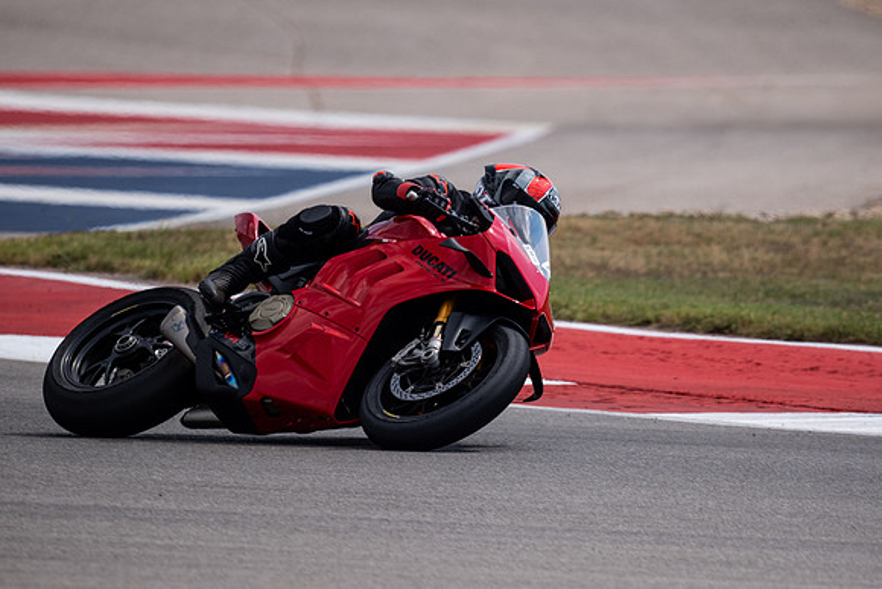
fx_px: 18378
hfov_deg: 2.7
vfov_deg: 1.8
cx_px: 441
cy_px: 294
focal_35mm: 750
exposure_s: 1/2500
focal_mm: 500
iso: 400
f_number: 5.6
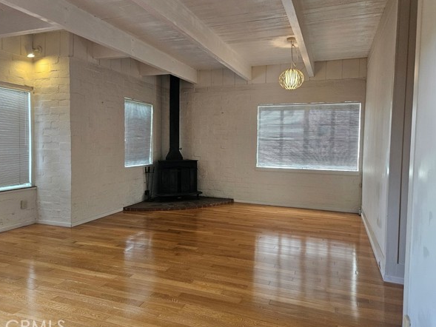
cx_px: 214
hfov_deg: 69.4
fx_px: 315
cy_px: 160
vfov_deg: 54.9
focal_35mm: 25
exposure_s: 1/120
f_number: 1.8
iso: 500
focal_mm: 5.4
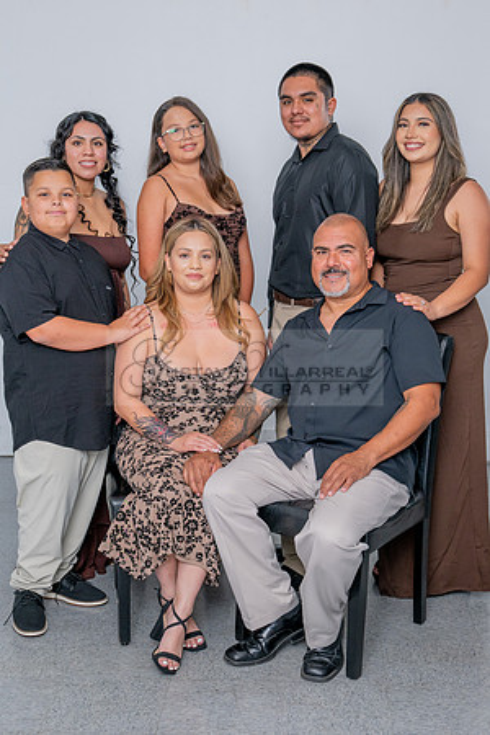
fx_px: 1072
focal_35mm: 53
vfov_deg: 37.9
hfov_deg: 25.8
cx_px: 250
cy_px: 368
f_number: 5.6
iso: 320
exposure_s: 1/125
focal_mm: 35
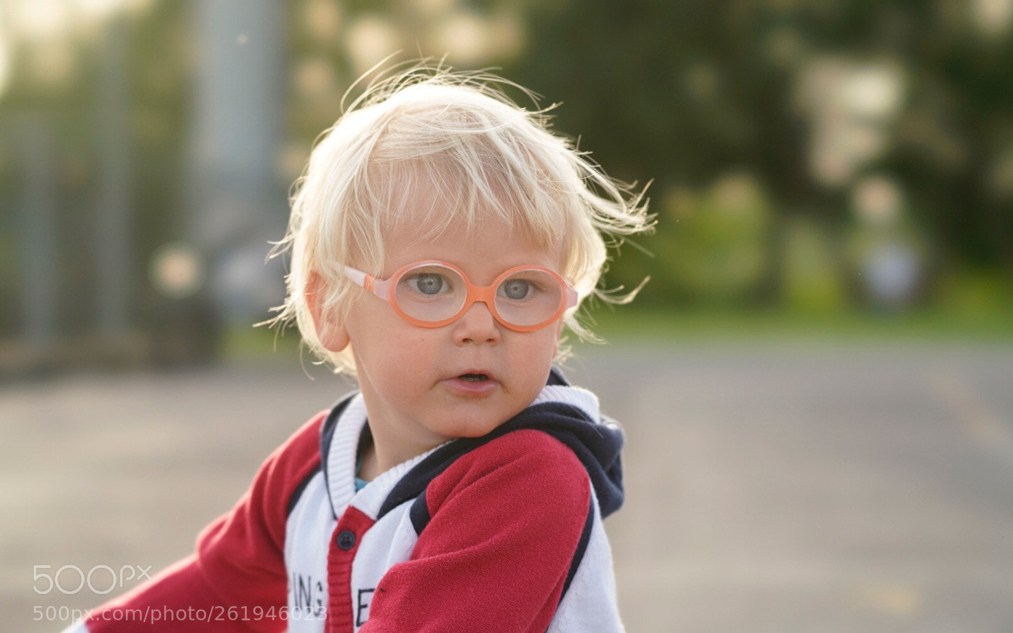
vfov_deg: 12.7
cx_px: 505
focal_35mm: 103
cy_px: 322
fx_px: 2844
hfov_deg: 20.2
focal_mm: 100
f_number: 5.6
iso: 320
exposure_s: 1/400
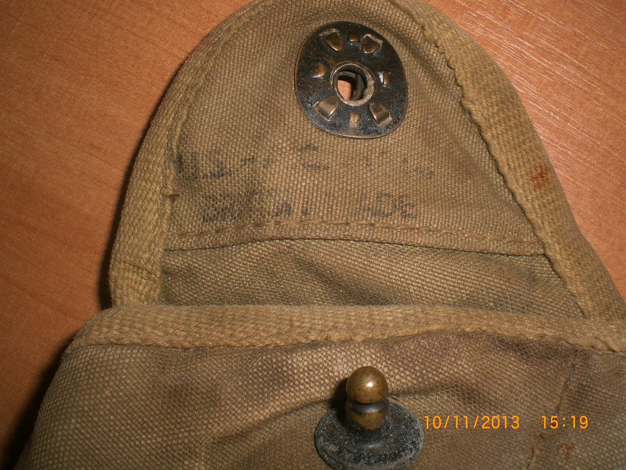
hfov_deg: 49.0
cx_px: 313
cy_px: 235
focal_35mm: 38
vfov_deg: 37.7
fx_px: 687
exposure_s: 1/60
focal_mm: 6.3
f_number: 4.4
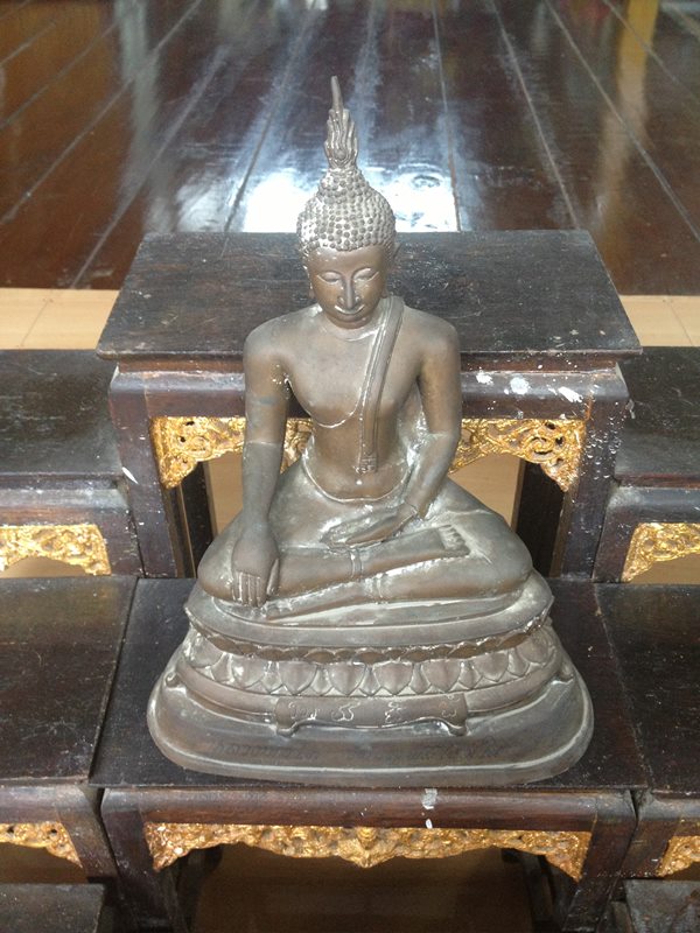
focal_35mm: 35
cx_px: 350
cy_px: 466
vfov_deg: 52.6
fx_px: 944
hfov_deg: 40.7
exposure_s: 1/20
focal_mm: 4.28
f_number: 2.4
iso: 160
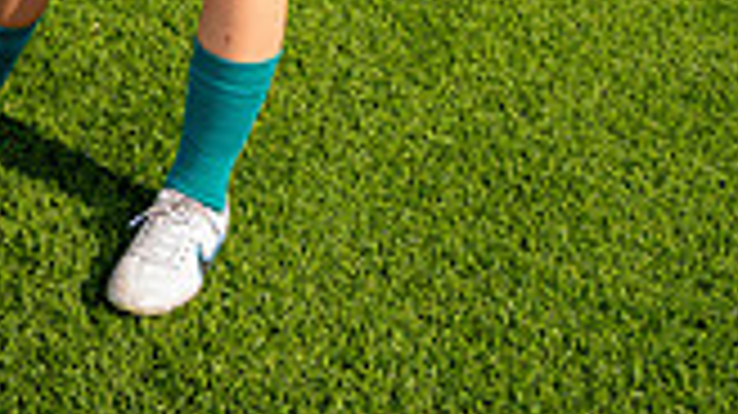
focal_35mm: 69
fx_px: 1349
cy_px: -522
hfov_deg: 30.1
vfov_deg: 13.6
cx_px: 194
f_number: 7.1
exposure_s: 1/125
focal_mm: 24
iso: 50
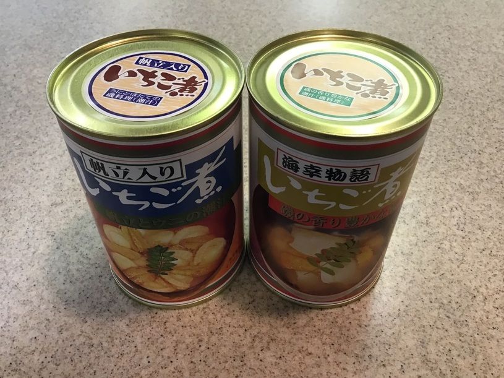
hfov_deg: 58.4
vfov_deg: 45.4
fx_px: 451
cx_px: 252
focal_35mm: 31
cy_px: 189
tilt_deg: -46.2
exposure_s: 1/33
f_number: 2.4
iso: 125
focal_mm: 3.3
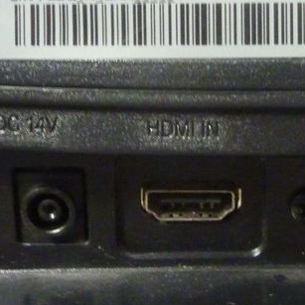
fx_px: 718
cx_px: 267
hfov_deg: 23.4
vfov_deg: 23.7
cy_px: 71
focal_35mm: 72
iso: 800
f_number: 3.3
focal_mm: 4.1
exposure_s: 1/13
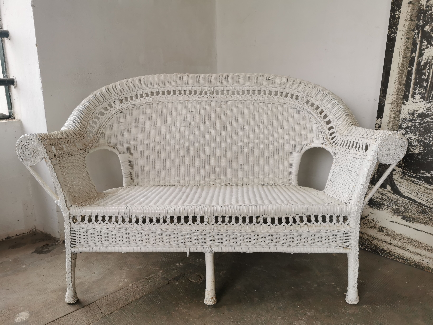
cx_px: 216
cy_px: 162
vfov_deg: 51.4
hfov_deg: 65.3
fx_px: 338
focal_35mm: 27
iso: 50
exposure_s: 1/143
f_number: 1.6
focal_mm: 5.56
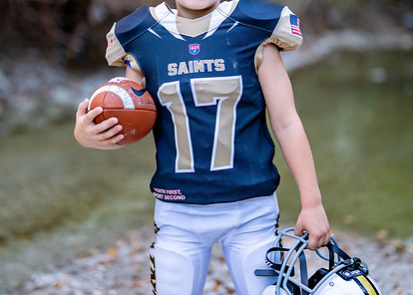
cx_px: 201
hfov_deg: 23.4
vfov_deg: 16.7
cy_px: 57
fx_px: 997
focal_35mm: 85
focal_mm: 50
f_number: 1.2
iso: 500
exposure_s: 1/500
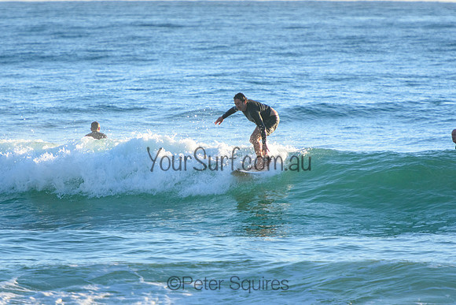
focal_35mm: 480
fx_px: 6081
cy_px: 152
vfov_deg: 2.9
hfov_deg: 4.3
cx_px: 228
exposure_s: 1/2500
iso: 800
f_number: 5.6
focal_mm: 320
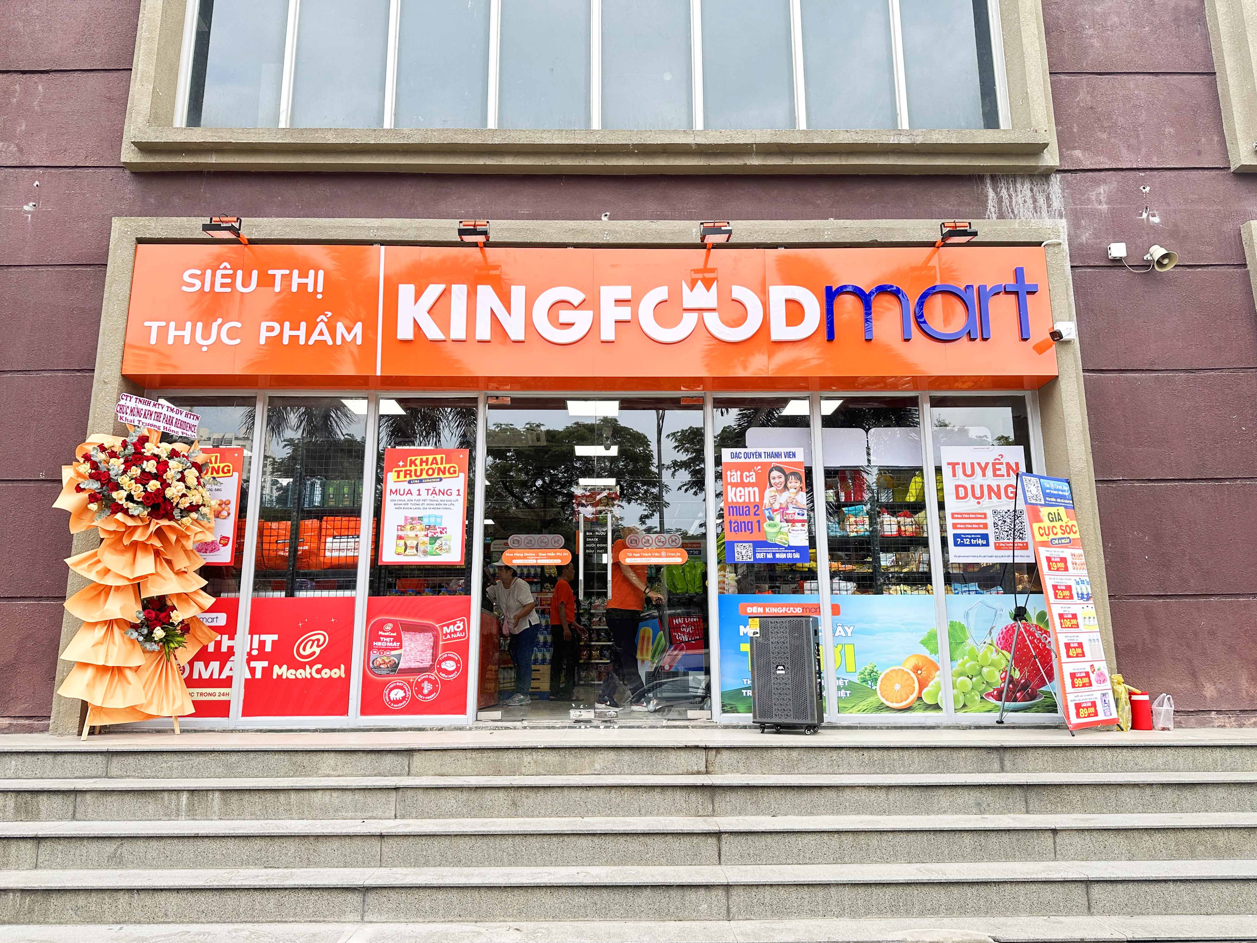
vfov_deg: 56.8
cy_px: 472
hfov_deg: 71.6
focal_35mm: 24
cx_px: 628
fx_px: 872
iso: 80
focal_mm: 6.86
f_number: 1.78
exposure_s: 1/268
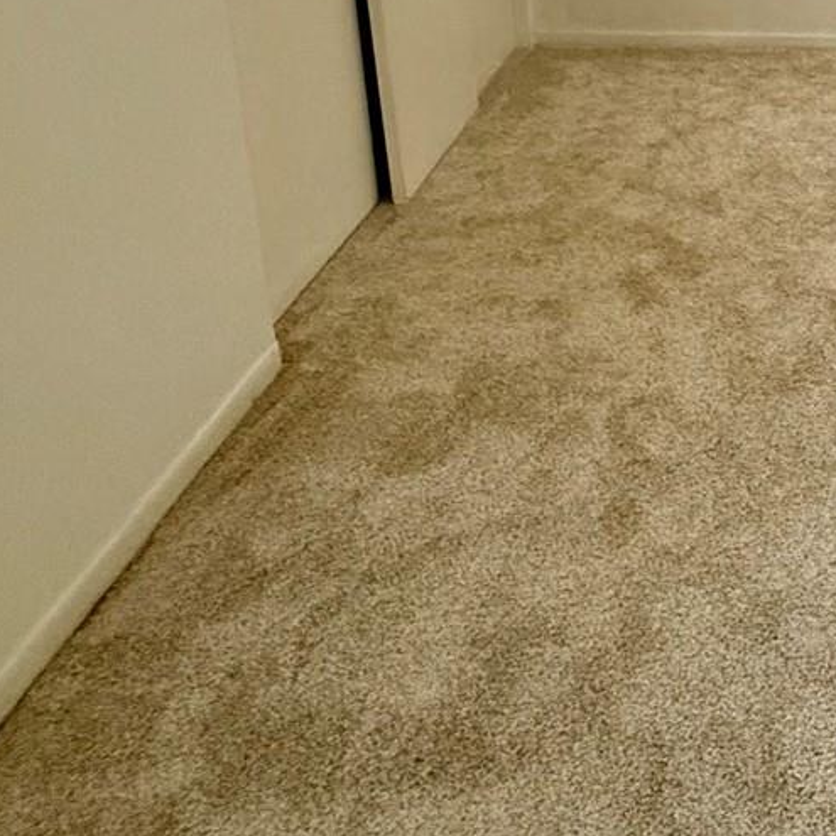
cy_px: 98
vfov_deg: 39.2
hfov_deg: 34.2
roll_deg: -2.8
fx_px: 1093
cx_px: 990
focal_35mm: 40
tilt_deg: -16.6
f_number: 2.2
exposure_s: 1/60
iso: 400
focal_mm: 2.22
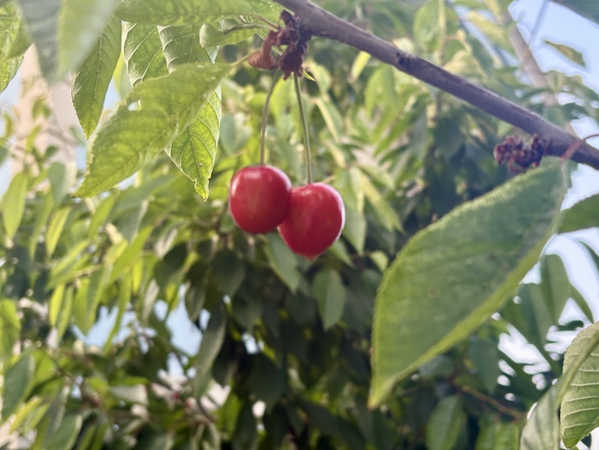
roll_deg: +0.2
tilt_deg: +18.4
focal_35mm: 52
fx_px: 900
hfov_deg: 36.8
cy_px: 225
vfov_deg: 28.0
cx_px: 300
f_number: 1.6
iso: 50
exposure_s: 1/269
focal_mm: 5.96
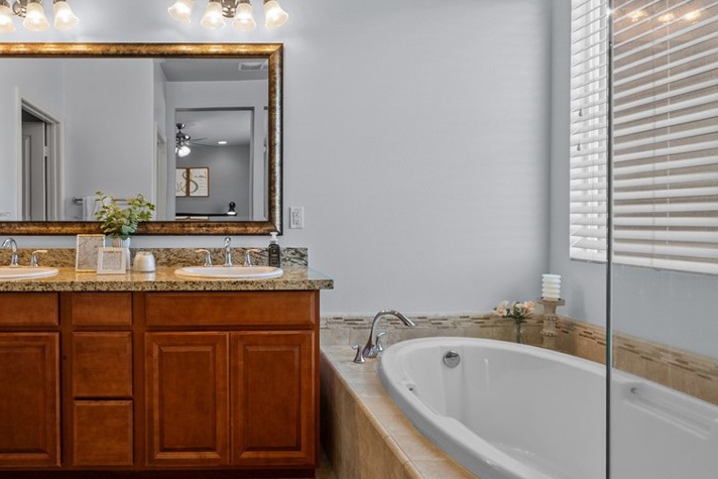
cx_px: 229
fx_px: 459
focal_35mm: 23
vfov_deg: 55.1
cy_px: 223
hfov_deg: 73.3
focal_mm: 16
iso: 1600
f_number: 8
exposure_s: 1/25
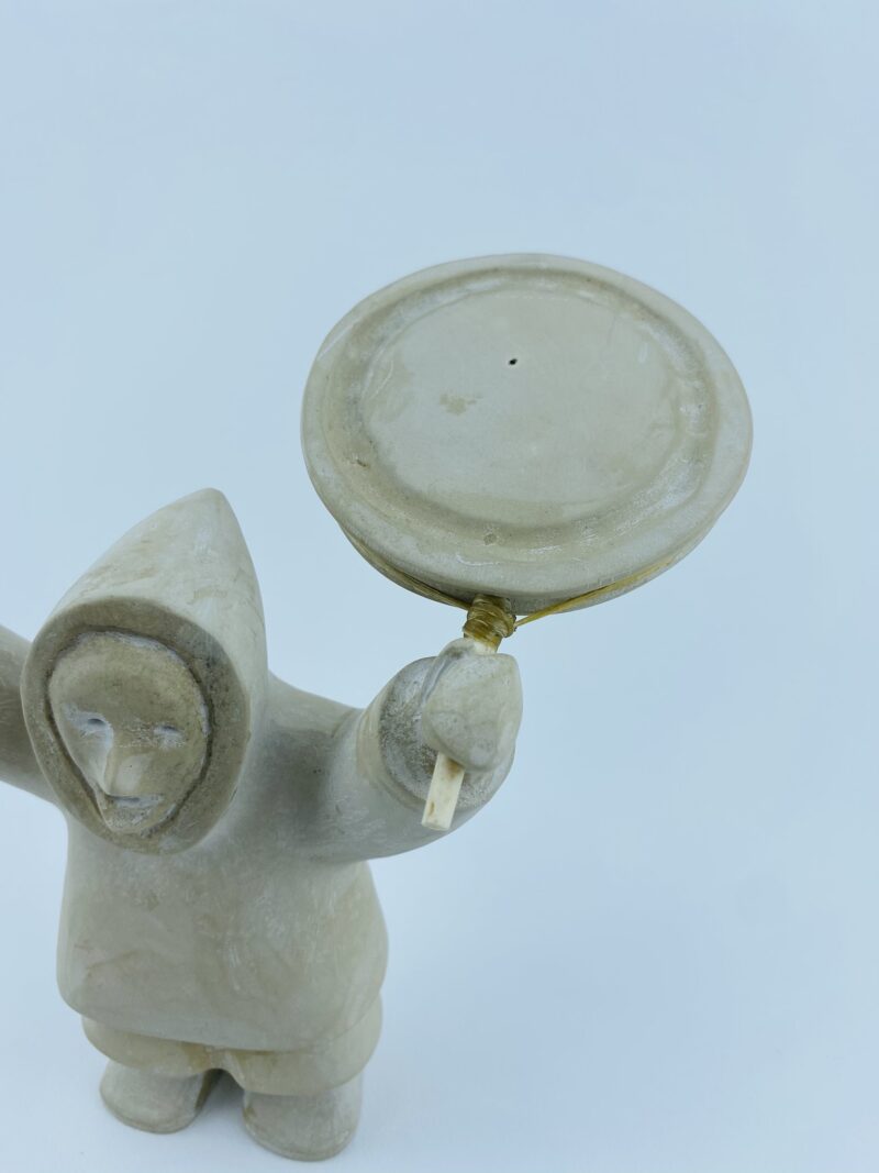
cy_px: 586
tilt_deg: -29.0
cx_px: 440
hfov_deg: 53.1
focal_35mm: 26
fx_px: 880
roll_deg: +0.4
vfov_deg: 67.3
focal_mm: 4.25
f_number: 1.8
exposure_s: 1/810
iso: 32
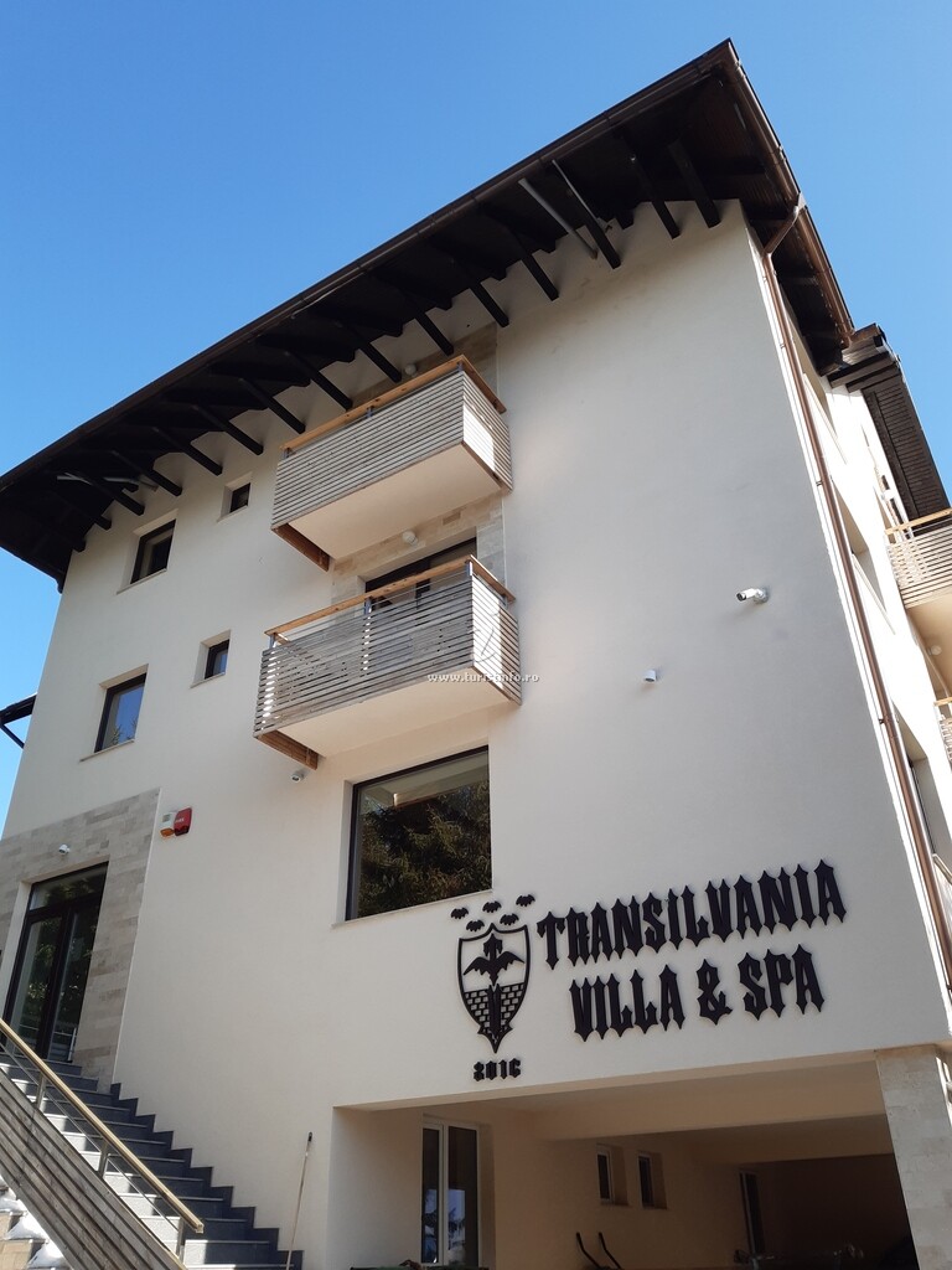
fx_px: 953
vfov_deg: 67.3
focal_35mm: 26
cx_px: 476
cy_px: 635
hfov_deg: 53.1
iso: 40
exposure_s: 1/789
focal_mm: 3.92
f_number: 1.7
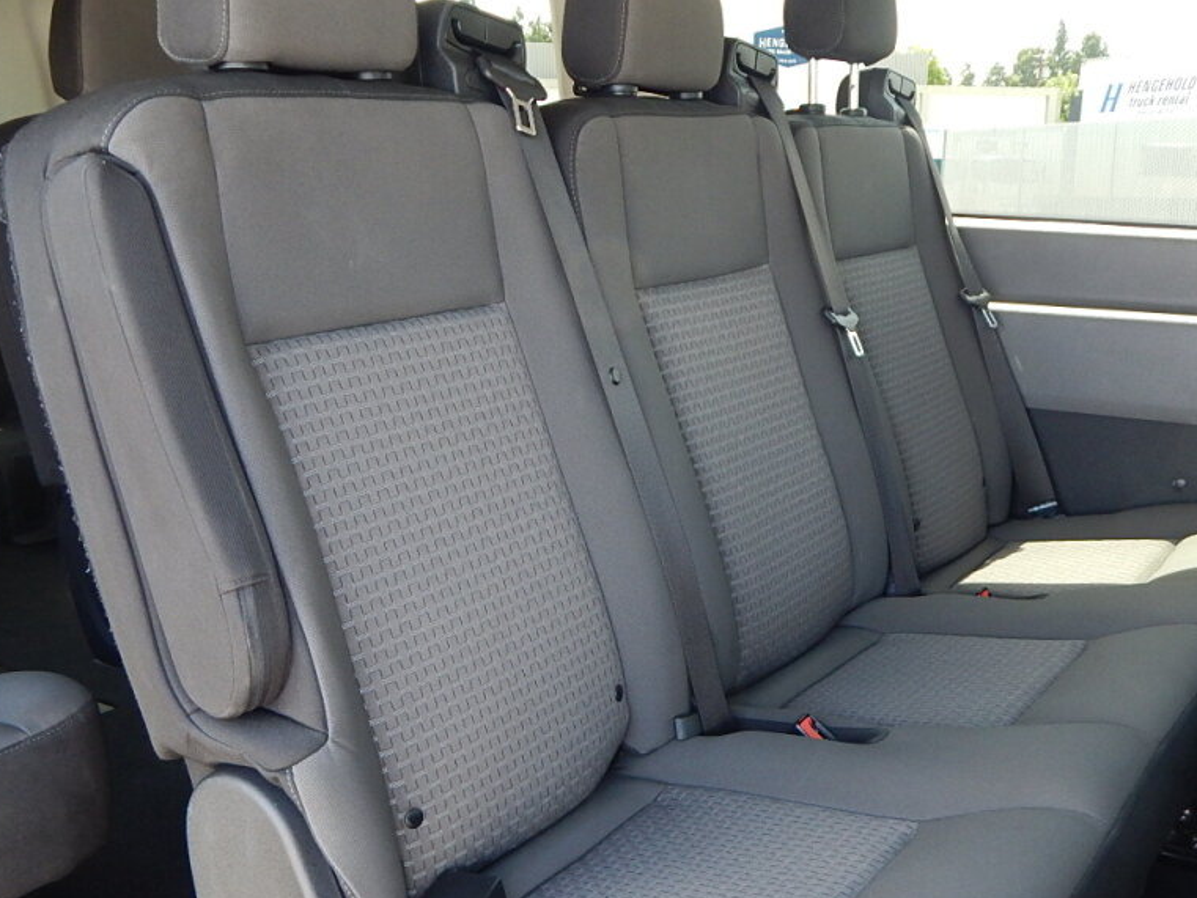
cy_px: 565
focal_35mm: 37
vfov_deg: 38.4
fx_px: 1280
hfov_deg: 50.1
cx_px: 631
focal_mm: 4
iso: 125
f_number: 3
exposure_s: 1/50
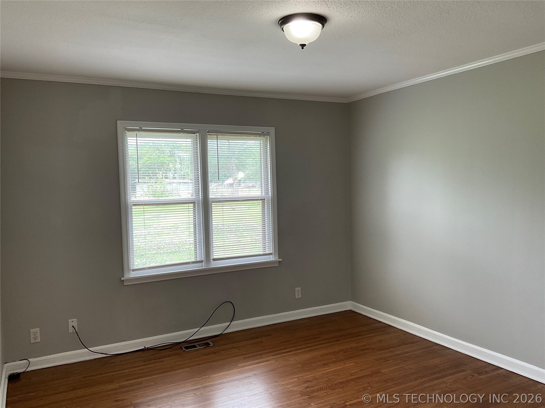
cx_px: 272
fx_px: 457
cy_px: 204
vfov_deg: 48.2
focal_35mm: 29
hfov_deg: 61.7
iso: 50
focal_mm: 3
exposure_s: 1/60
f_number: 1.8
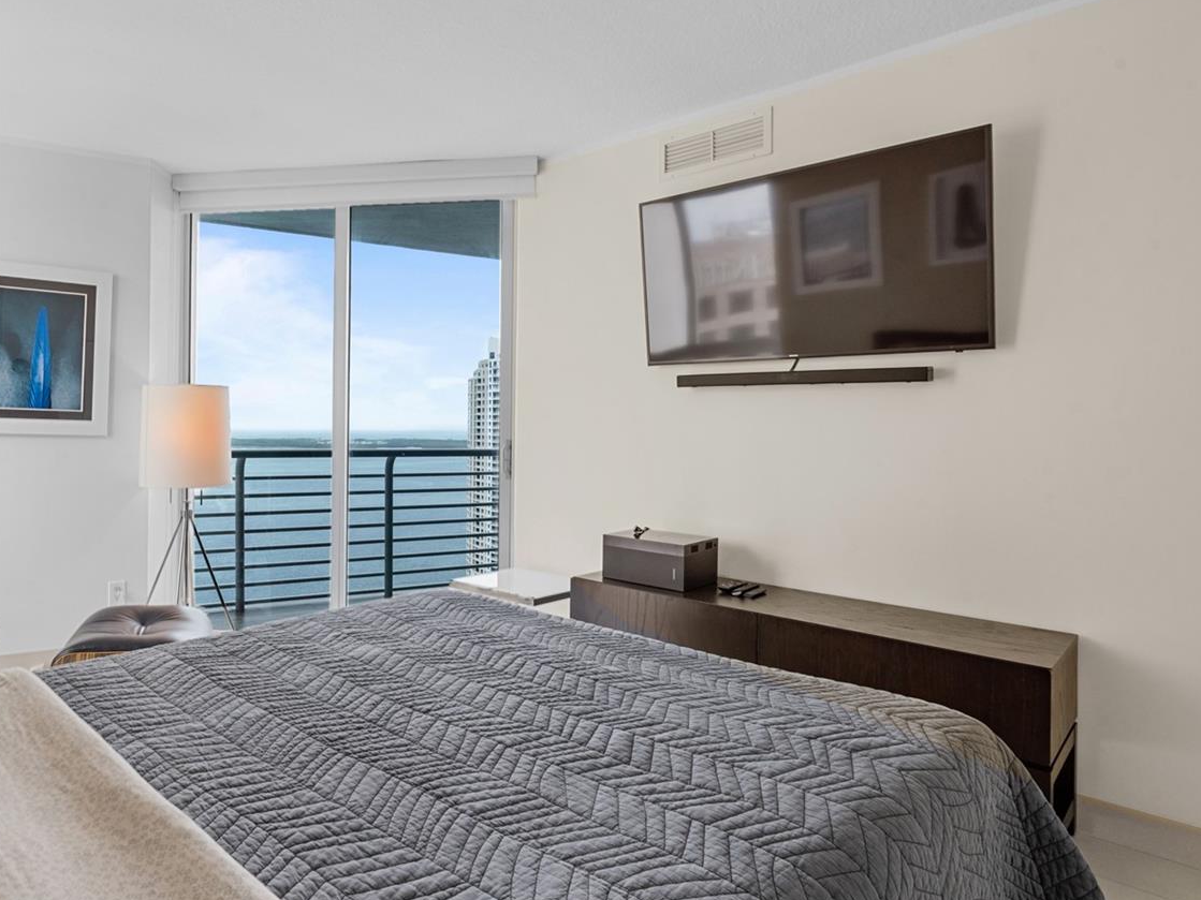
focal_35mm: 22
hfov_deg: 74.0
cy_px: 421
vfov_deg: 61.0
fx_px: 763
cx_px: 396
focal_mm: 16
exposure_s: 1/10
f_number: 13
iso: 250
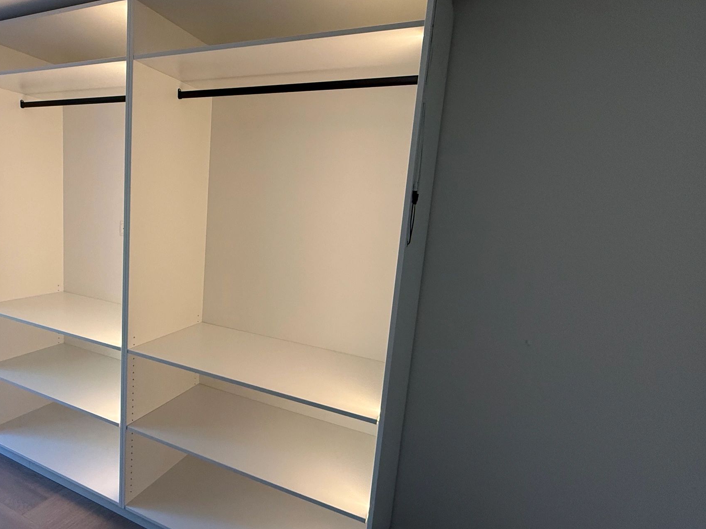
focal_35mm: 21
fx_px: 428
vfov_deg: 63.4
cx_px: 273
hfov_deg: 77.8
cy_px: 267
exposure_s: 1/99
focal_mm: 2.22
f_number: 2.2
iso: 320
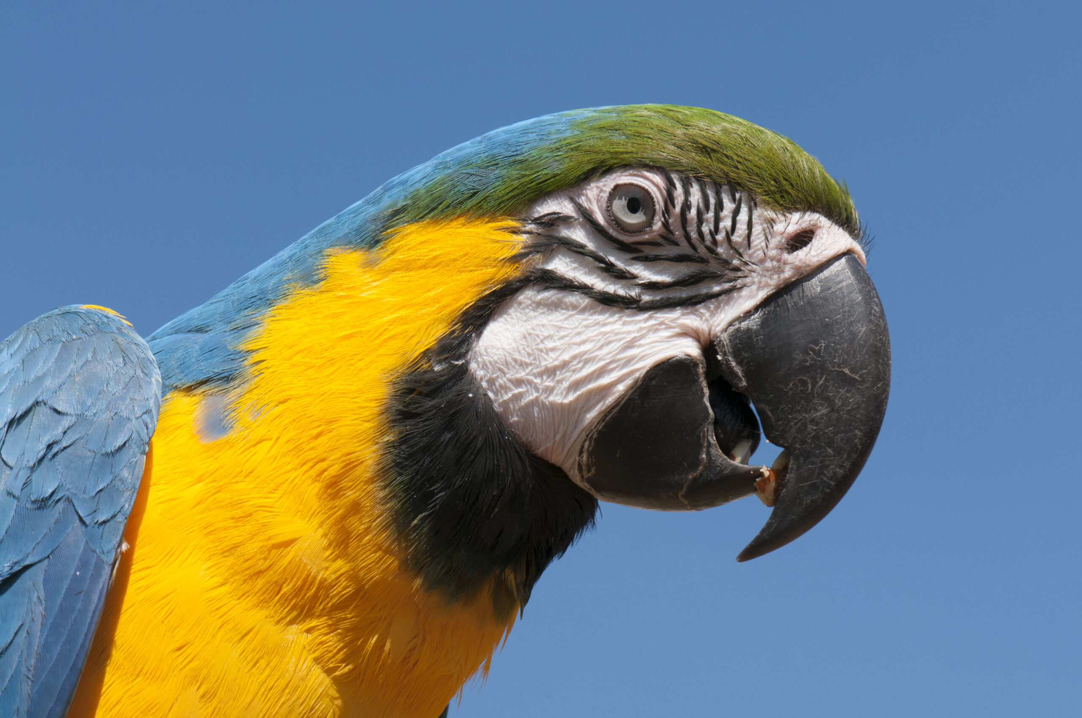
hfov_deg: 13.1
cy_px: 359
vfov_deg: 8.7
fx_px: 4728
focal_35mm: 158
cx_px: 541
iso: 250
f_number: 14
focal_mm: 105
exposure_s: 1/200
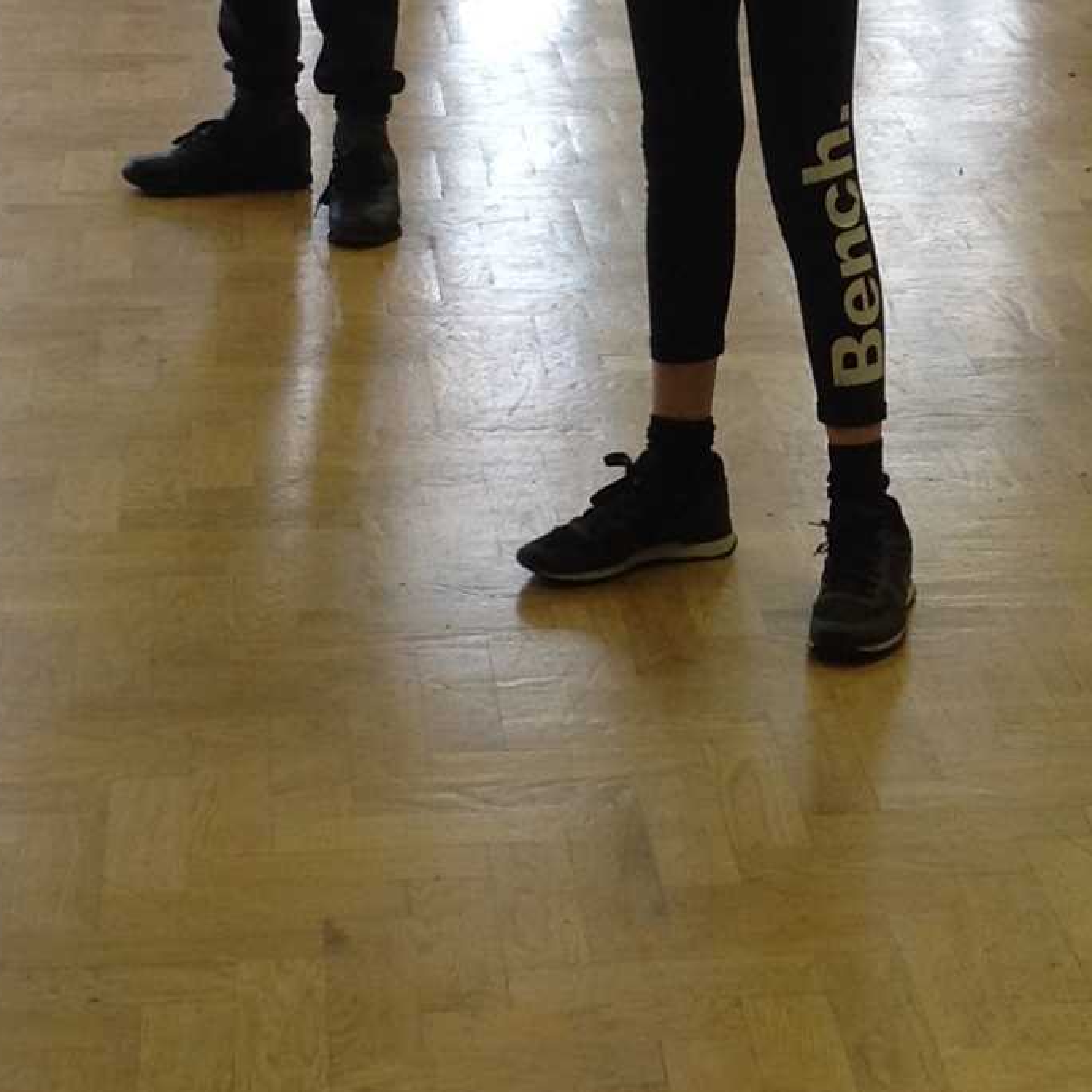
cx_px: 960
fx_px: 4104
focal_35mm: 115
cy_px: 354
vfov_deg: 15.1
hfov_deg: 15.0
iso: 64
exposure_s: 1/60
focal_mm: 4.28
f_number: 2.4
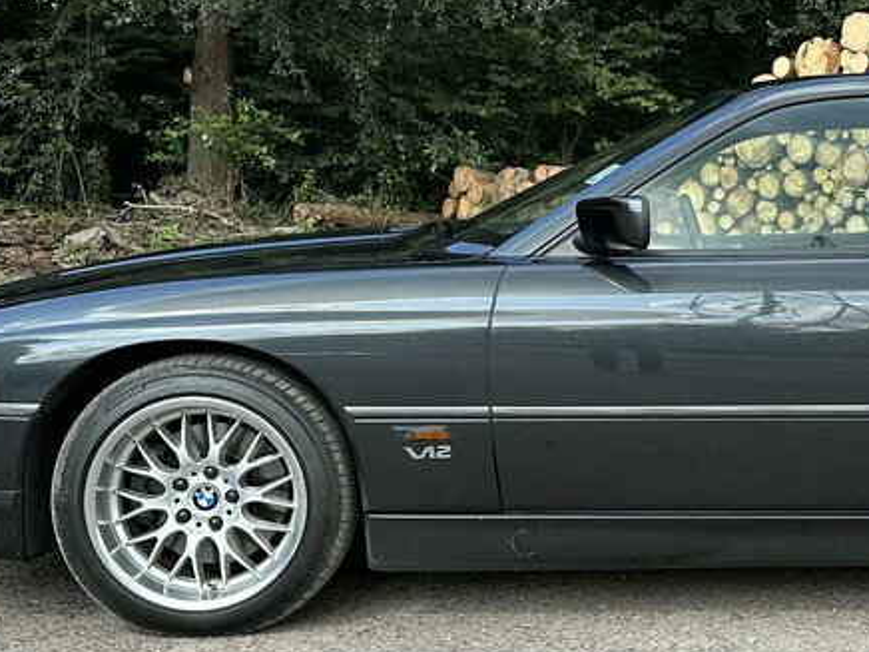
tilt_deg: -4.9
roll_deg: +0.3
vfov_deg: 22.2
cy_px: 365
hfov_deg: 28.6
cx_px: 722
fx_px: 1657
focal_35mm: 66
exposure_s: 1/903
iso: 80
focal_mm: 6.86
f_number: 1.78
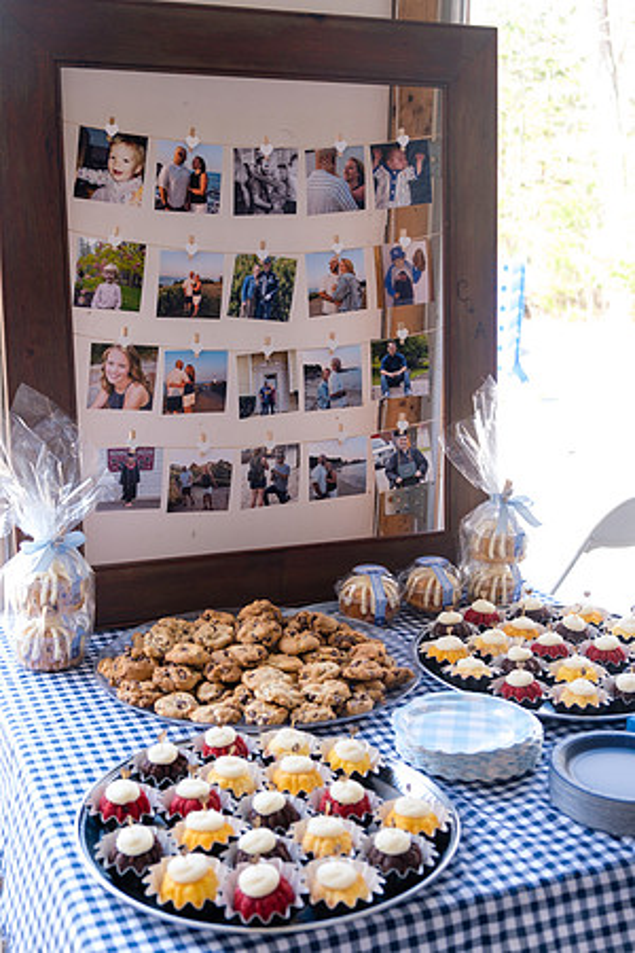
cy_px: 476
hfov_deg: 31.9
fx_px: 1111
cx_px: 318
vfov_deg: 46.4
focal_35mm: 42
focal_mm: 27.7
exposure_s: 1/140
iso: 400
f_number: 3.2
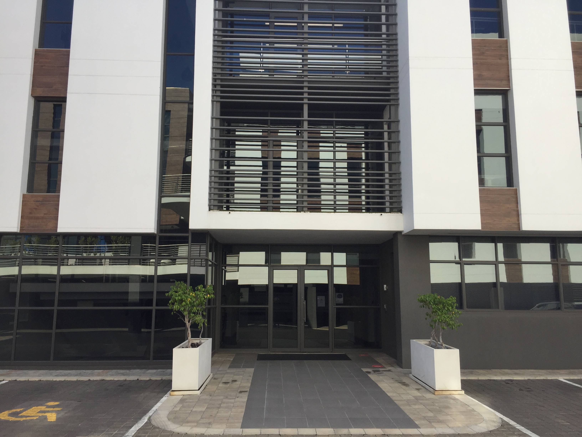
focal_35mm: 29
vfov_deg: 48.2
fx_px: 488
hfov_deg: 61.7
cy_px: 218
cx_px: 291
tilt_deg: +9.7
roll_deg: -0.5
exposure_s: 1/1099
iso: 32
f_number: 2.2
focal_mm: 4.15
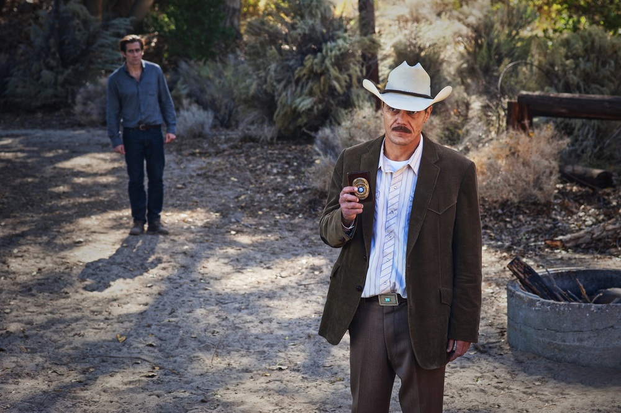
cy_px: 206
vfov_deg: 16.0
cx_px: 310
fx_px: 1465
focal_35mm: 85
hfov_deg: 23.9
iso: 400
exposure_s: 1/125
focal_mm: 85
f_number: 6.3
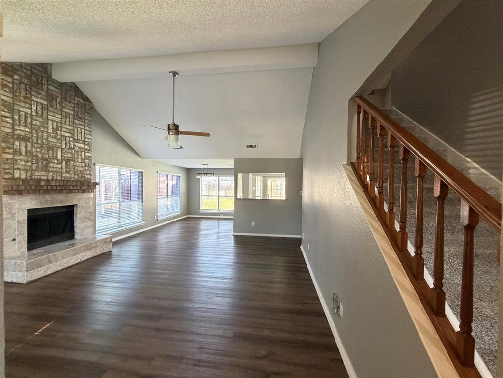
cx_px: 252
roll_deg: -0.1
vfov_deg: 85.7
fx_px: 203
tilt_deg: -0.8
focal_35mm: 14
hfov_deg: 102.1
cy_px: 189
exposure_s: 1/62
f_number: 2.2
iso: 320
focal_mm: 2.22
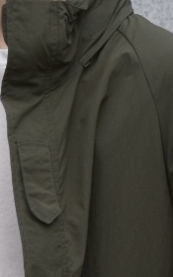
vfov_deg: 5.7
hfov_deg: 3.5
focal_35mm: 371
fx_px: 2808
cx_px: 47
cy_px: 239
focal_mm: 55
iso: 400
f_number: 13
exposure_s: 1/80
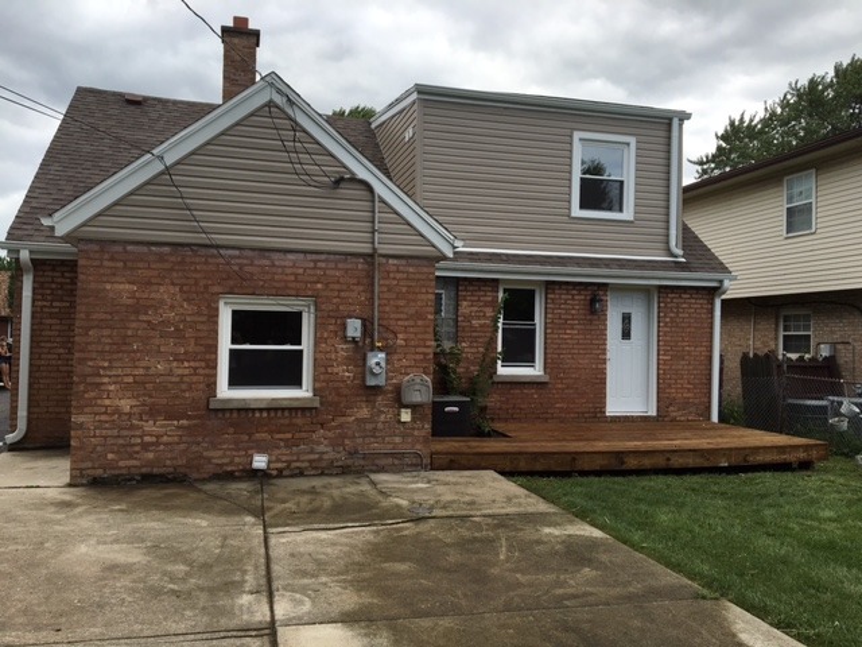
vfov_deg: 48.2
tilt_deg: +1.1
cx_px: 431
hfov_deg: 61.7
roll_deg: -0.5
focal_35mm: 29
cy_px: 324
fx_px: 722
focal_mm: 4.15
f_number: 2.2
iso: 25
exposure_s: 1/565
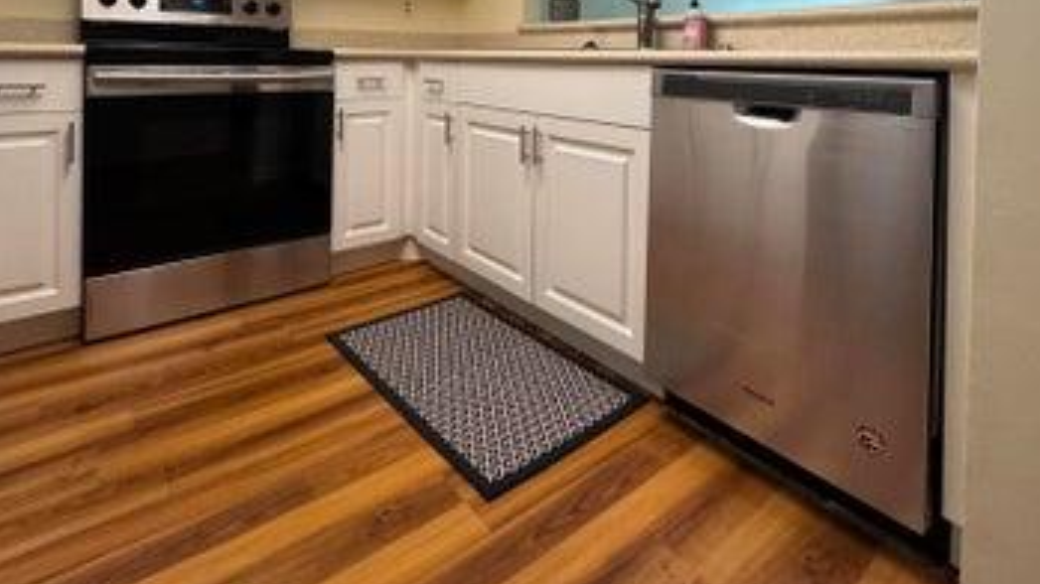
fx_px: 579
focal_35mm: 21
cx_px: 527
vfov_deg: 48.1
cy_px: 60
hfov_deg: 83.9
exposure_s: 1/60
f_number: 2.2
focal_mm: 2.22
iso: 640
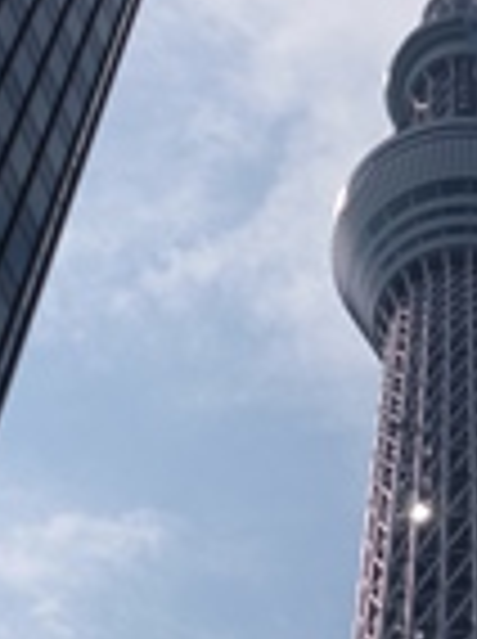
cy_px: 542
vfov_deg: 19.6
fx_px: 1824
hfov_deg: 14.6
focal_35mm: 99
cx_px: 497
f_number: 10
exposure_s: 1/250
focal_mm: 6.8
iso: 100
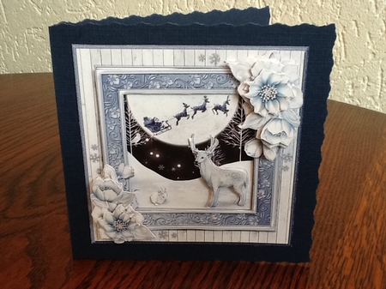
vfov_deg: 32.8
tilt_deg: -23.9
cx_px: 193
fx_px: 490
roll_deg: +1.8
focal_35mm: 44
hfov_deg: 43.0
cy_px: 144
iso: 100
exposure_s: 1/30
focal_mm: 2.03
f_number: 2.4
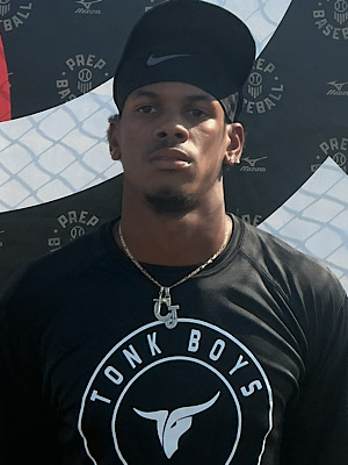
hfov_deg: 48.2
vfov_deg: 61.7
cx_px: 174
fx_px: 389
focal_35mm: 29
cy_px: 232
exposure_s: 1/1221
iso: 25
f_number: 1.8
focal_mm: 3
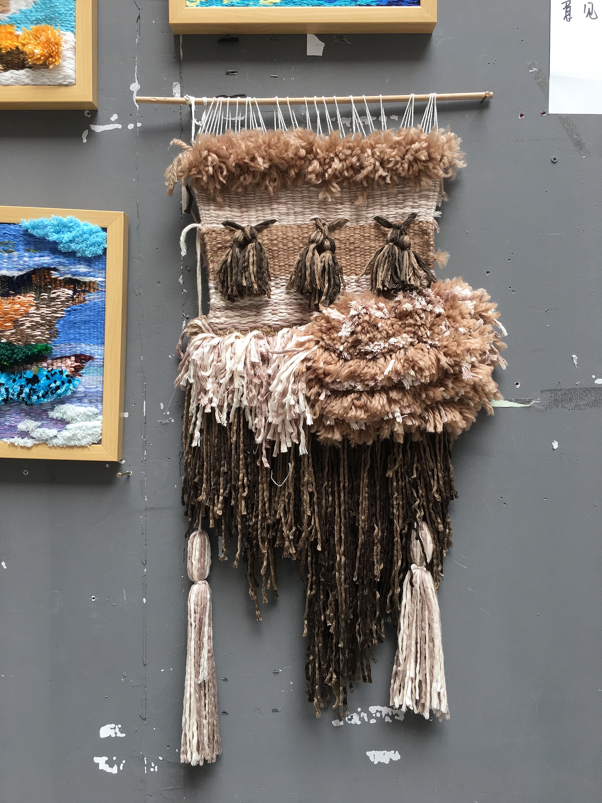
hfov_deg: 48.2
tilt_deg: -1.1
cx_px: 301
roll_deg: +0.0
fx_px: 673
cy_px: 402
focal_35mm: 29
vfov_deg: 61.7
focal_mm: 4.15
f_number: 2.2
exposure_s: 1/100
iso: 40
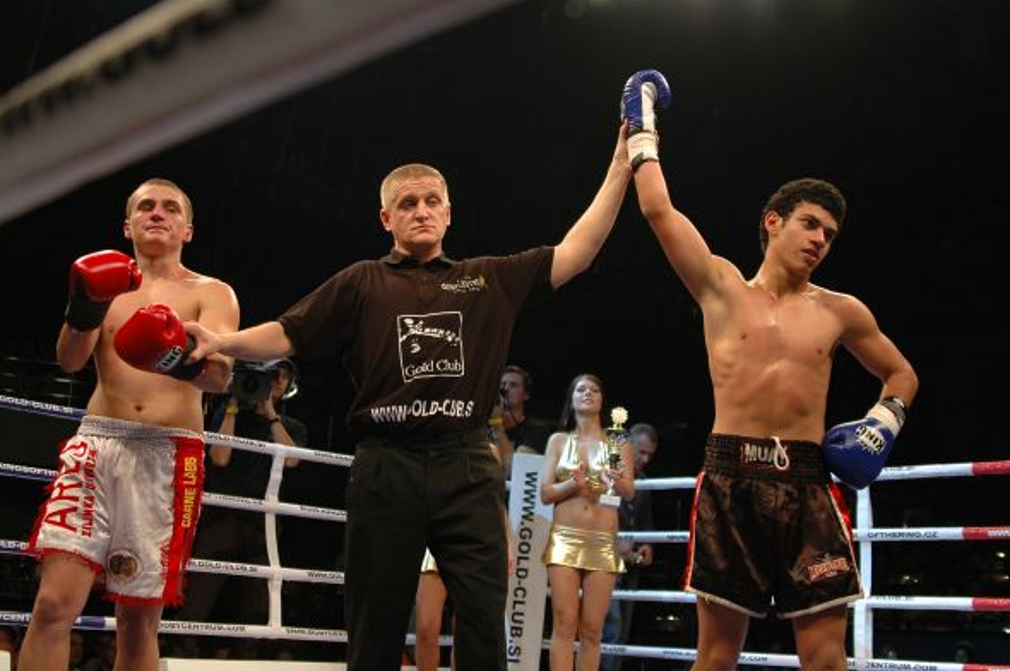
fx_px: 1261
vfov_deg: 29.8
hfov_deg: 43.6
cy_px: 336
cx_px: 478
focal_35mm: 45
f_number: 2.8
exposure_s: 1/500
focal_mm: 28
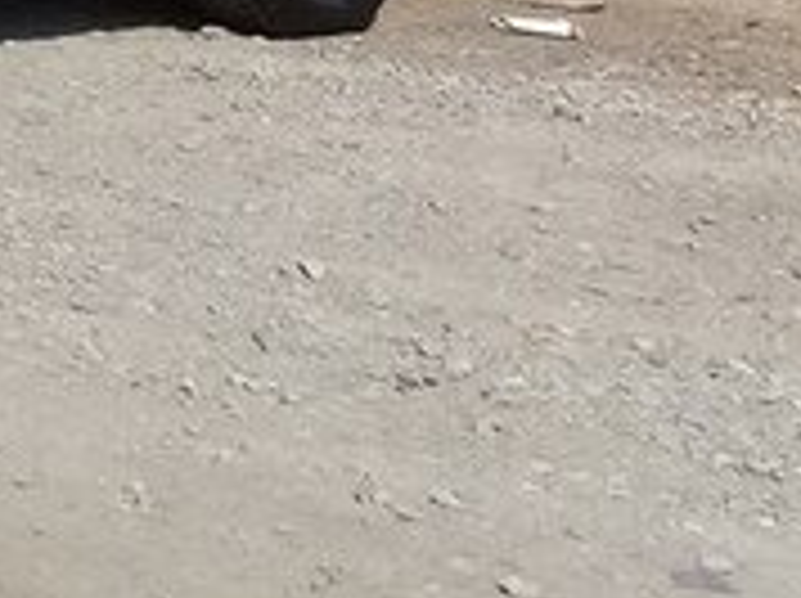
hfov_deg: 15.8
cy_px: -290
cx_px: -396
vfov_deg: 12.3
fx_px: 2657
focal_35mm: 115
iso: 50
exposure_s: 1/1391
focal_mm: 3.3
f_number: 2.2
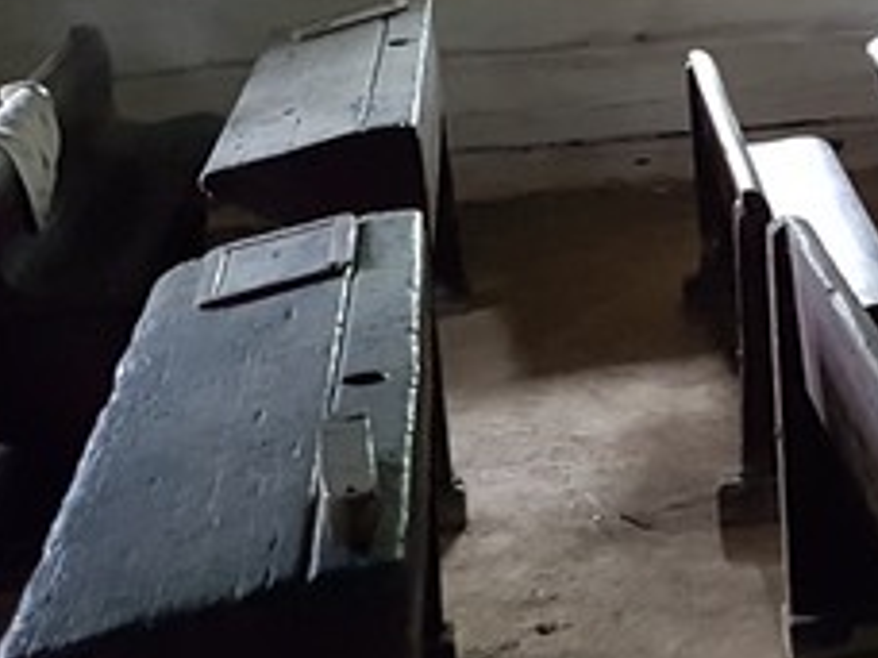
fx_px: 2029
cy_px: 102
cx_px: 1136
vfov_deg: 18.2
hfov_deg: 22.0
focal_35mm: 80
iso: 640
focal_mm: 4.2
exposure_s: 1/10
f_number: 1.7
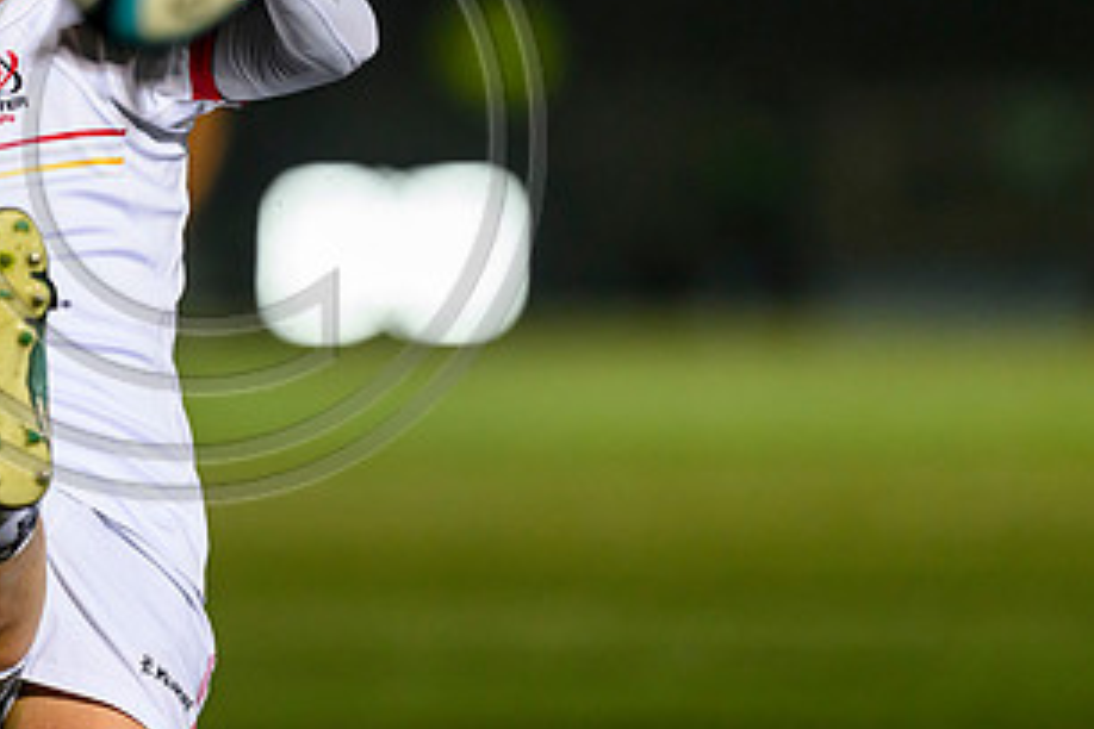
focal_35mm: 759
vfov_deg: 1.8
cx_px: 179
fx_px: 23063
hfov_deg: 2.7
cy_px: 134
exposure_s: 1/1600
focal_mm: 400
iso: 4000
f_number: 3.2
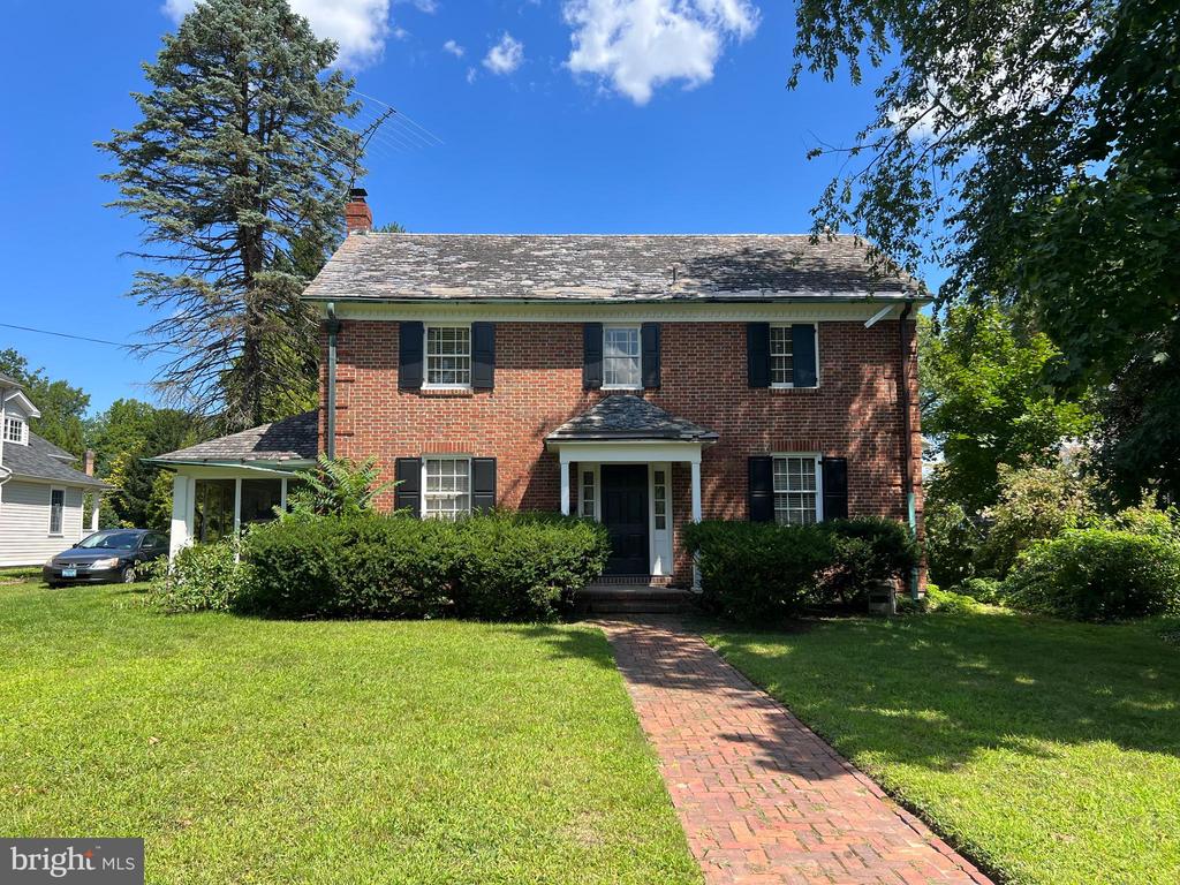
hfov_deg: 67.3
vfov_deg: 53.1
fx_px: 886
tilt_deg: +7.1
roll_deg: +1.8
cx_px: 590
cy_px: 442
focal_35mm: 26
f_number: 1.5
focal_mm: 5.7
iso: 50
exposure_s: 1/1531
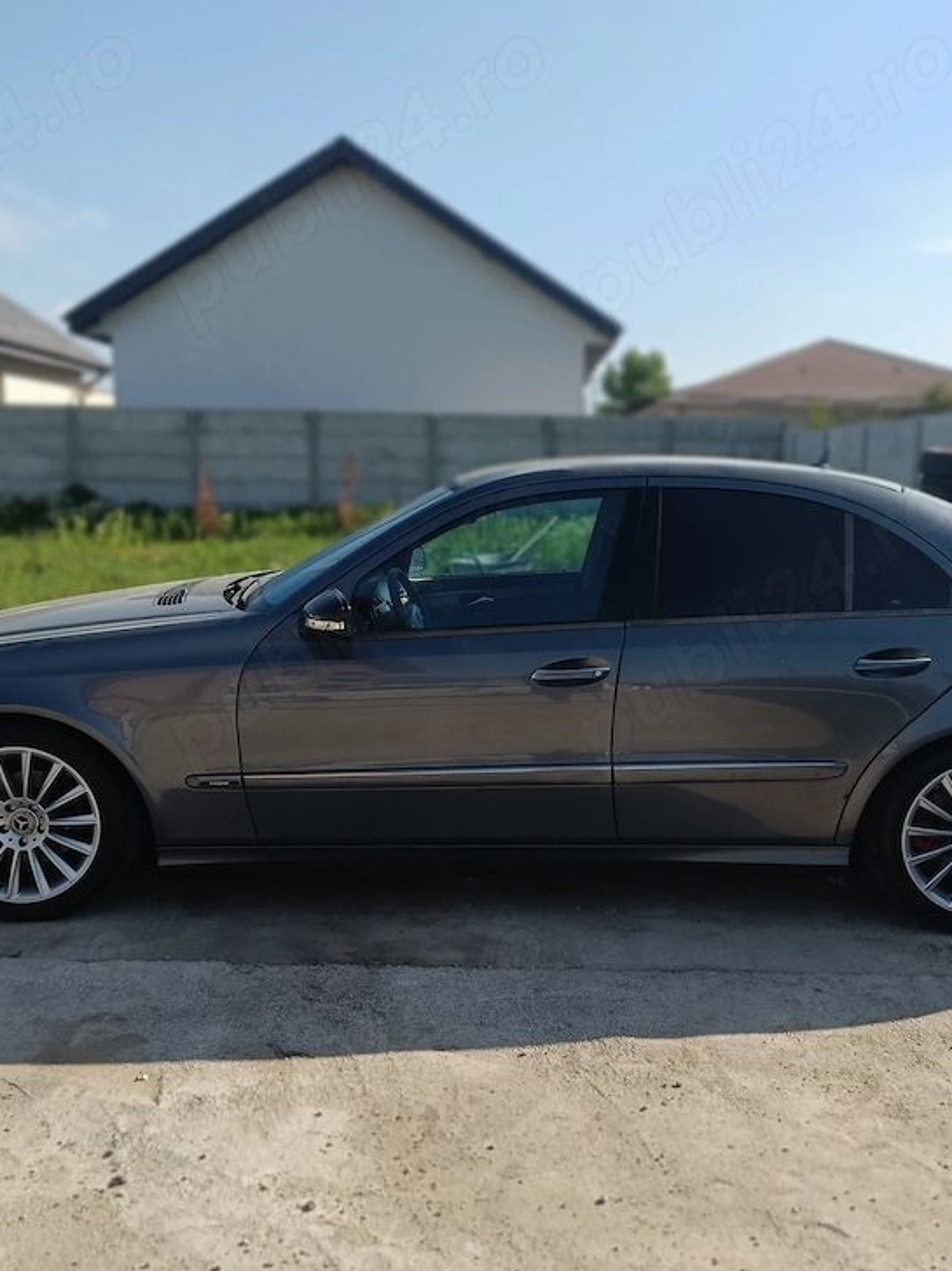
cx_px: 559
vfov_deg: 55.4
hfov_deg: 42.8
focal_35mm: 33
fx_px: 1210
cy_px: 652
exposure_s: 1/1441
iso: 62
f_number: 1.79
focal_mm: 4.71
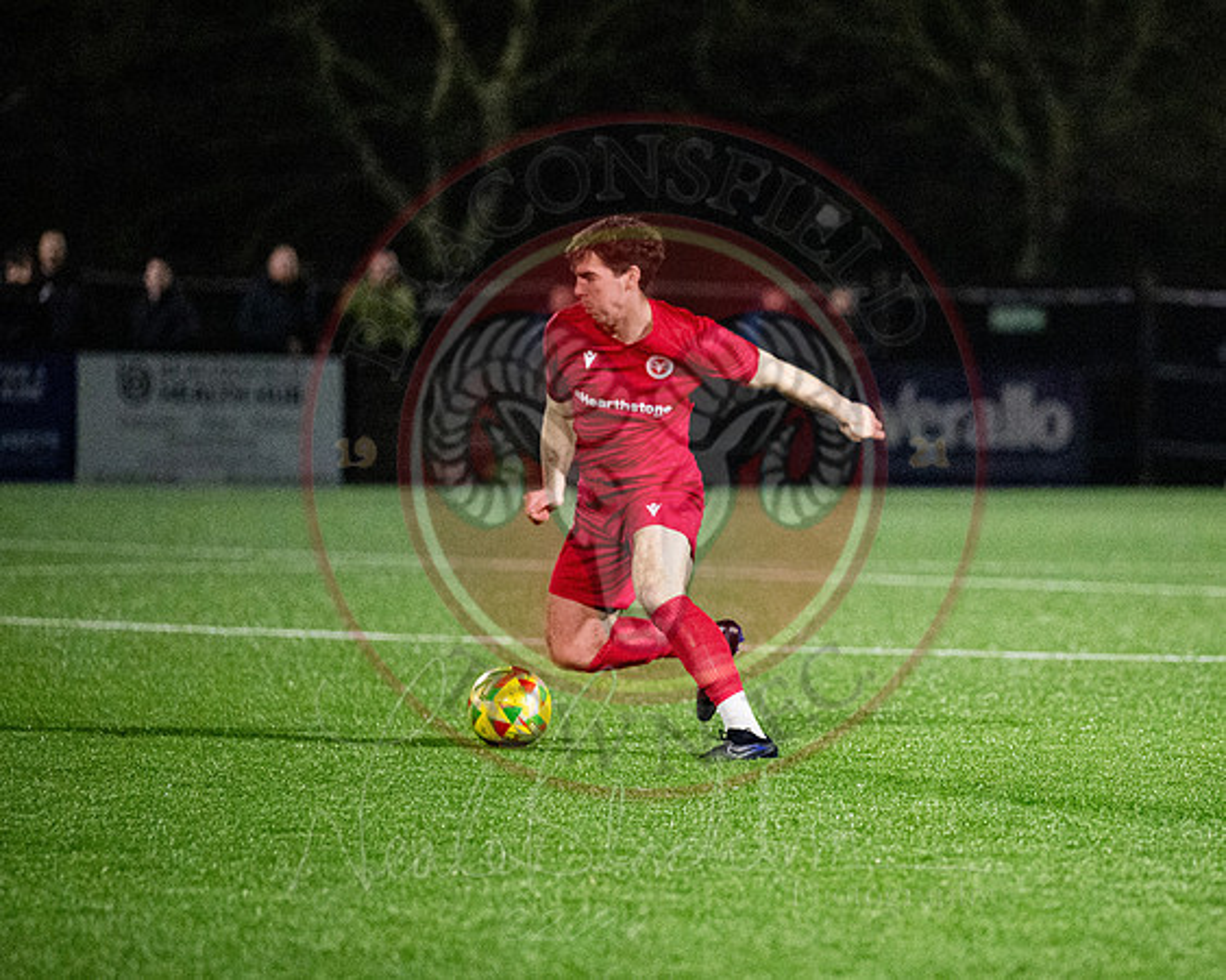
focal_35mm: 295
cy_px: 650
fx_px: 10685
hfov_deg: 6.6
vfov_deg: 5.2
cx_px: 908
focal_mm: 180
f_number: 2.8
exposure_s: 1/1000
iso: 8000
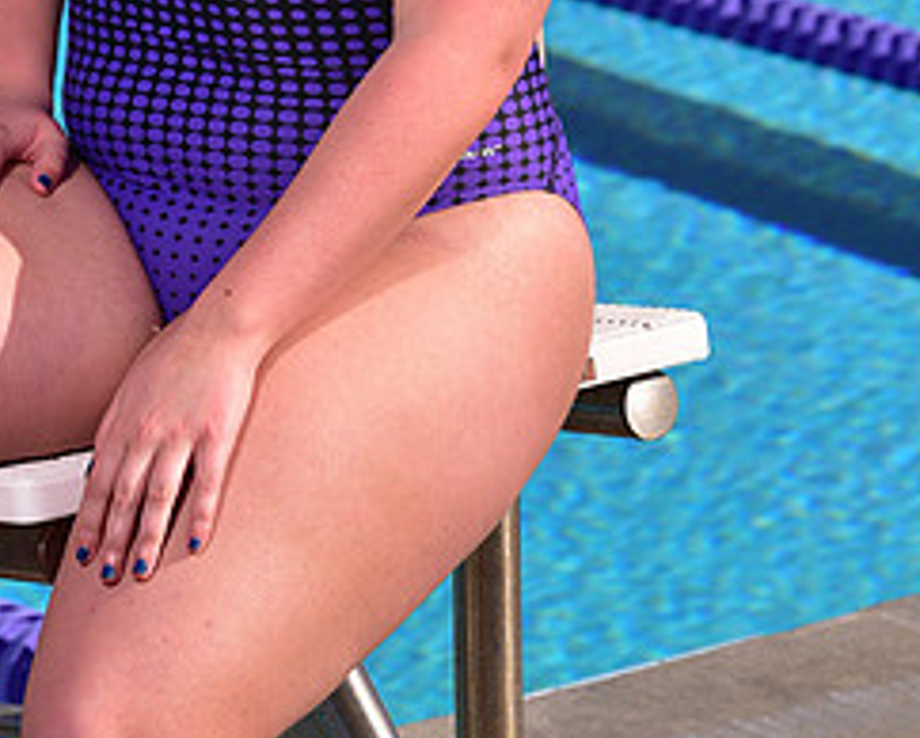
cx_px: 314
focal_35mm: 337
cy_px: -202
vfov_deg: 4.6
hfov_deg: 5.7
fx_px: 9183
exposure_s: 1/250
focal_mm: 150
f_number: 8
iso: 80
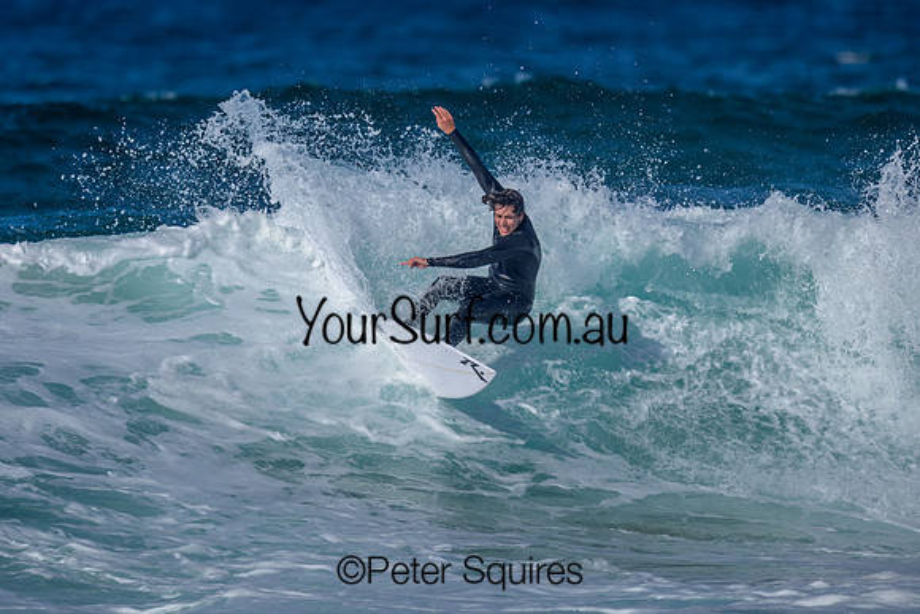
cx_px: 355
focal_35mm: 1098
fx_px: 28065
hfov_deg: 1.9
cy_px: 273
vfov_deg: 1.3
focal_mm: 800
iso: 180
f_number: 6.3
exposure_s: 1/2000
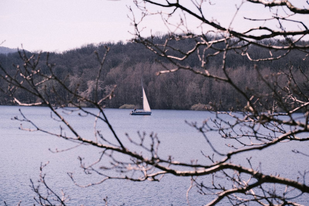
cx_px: 154
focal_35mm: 105
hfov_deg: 19.5
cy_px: 103
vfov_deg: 13.0
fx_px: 901
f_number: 6.4
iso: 640
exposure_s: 1/2400
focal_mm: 70
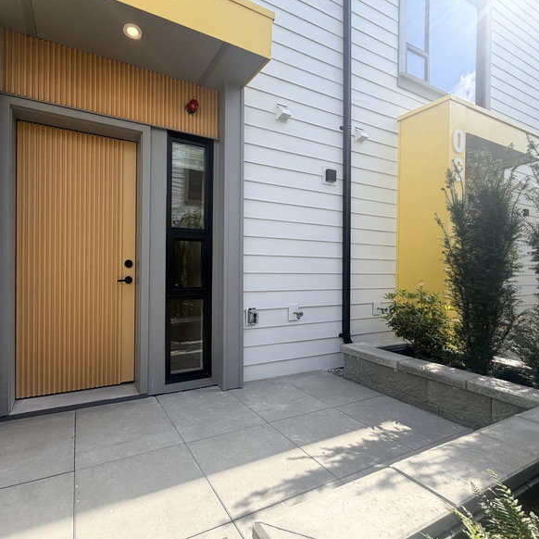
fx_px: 299
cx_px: 215
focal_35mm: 17
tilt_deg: -0.7
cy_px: 274
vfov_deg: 84.0
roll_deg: -0.9
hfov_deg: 82.9
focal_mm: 2.22
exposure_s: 1/717
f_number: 2.2
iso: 40
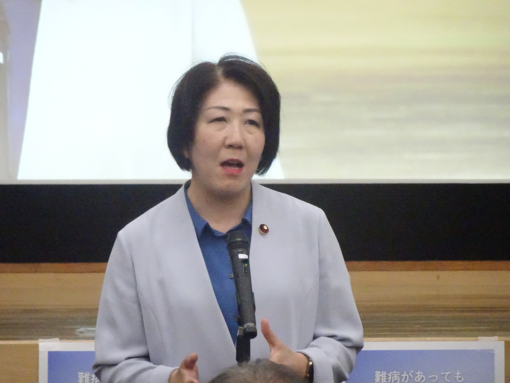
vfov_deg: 4.5
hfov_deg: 5.9
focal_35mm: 334
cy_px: 192
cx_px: 255
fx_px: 4921
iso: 3200
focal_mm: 57.05
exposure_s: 1/125
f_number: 6.3
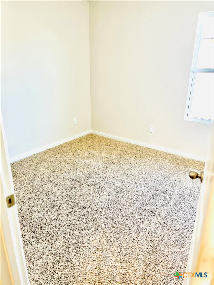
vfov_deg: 67.3
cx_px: 107
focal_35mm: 26
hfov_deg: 53.1
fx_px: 214
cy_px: 142
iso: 64
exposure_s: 1/60
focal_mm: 5.1
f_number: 1.6
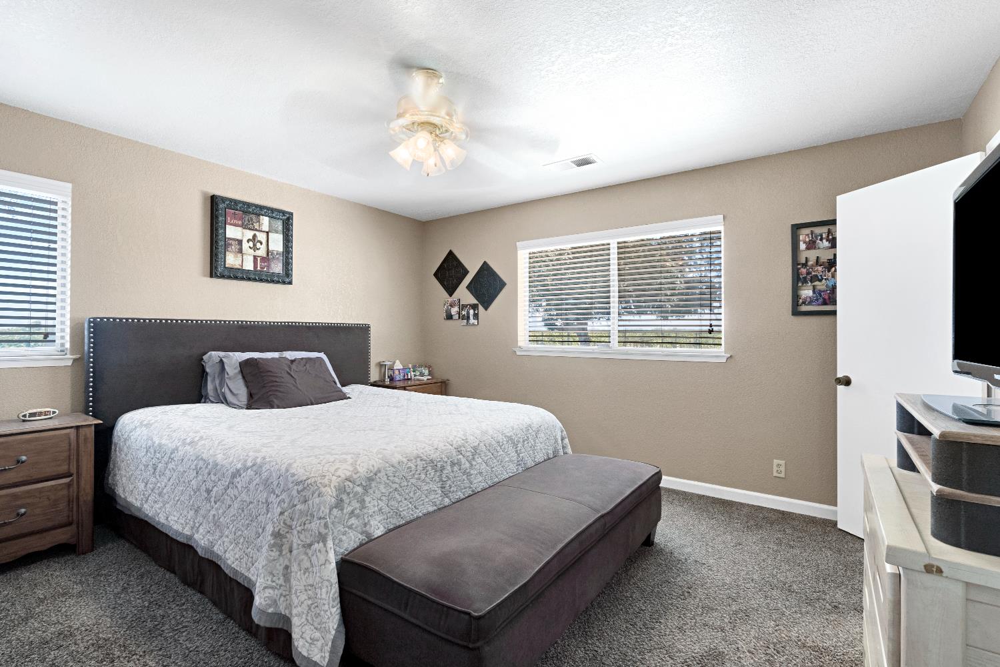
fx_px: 417
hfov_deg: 100.4
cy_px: 334
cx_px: 500
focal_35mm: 15
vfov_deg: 77.3
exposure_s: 1/10
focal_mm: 10
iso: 320
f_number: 8
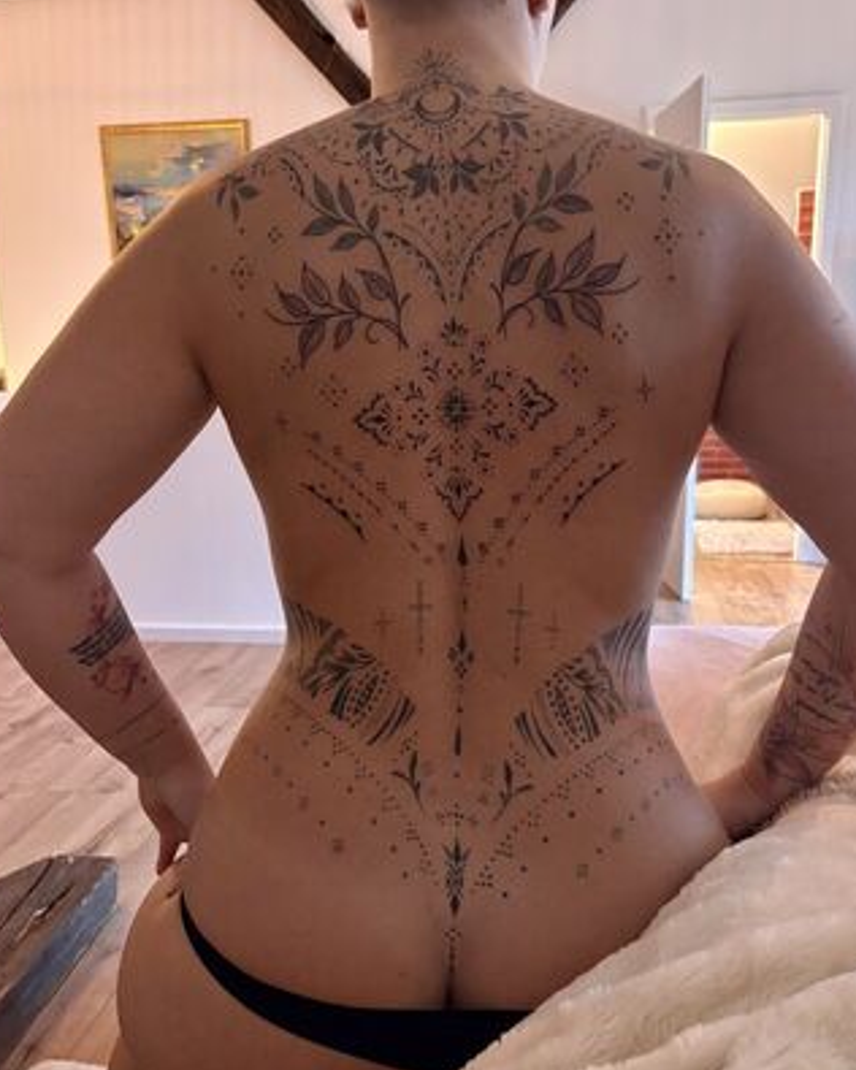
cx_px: 439
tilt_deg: -11.5
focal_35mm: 30
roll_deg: +0.3
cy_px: 543
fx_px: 950
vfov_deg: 58.8
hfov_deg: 48.5
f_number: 1.6
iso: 500
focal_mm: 5.96
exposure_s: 1/25
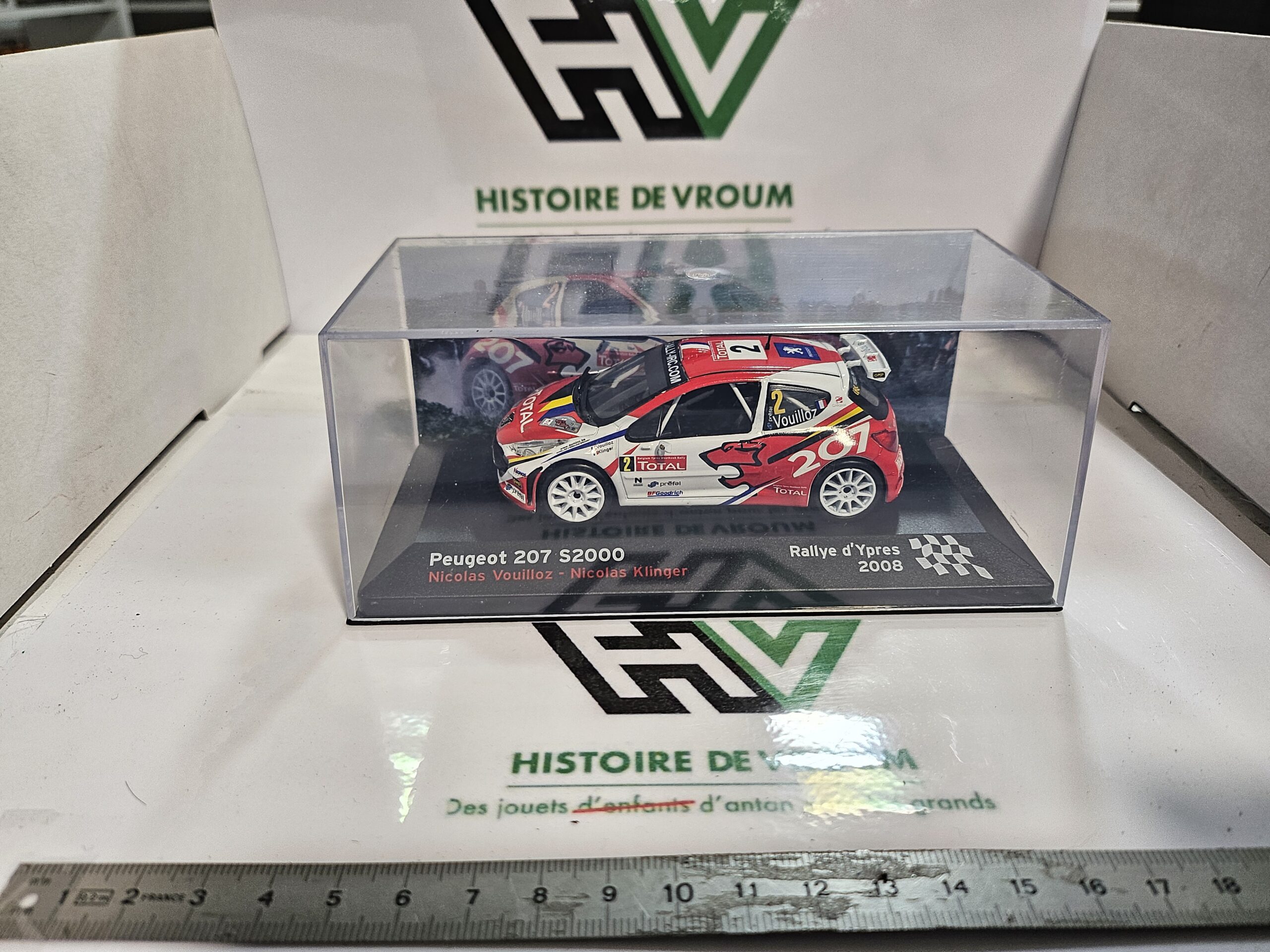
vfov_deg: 56.8
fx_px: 881
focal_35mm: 24
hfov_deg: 71.6
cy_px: 476
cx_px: 635
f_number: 1.8
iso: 125
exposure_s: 1/100
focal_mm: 5
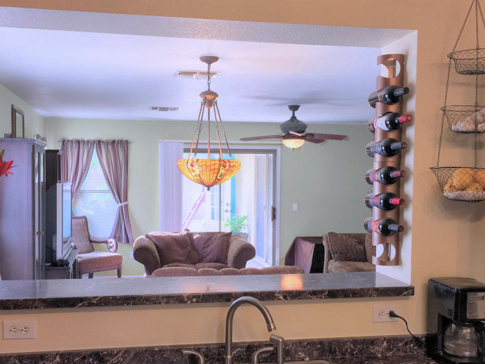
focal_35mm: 43
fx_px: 602
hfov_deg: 43.9
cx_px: 238
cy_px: 224
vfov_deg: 33.4
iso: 40
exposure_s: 1/30
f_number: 2.2
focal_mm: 4.15
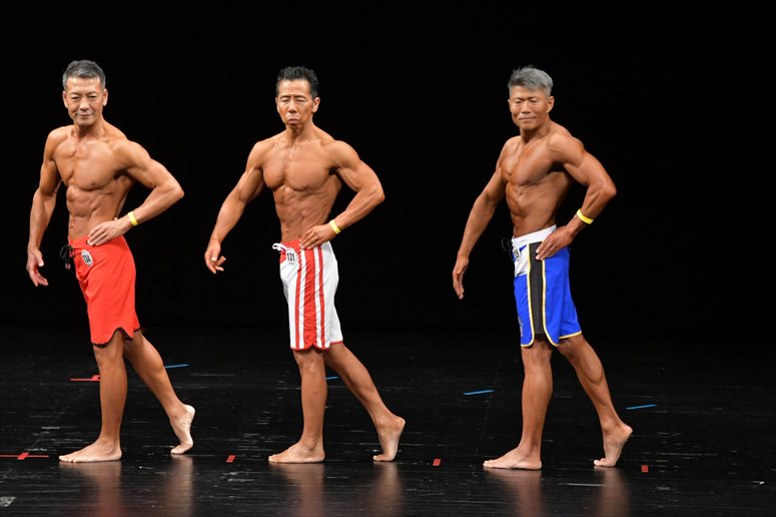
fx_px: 5494
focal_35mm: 255
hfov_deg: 8.1
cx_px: 388
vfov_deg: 5.4
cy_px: 258
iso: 3200
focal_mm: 170
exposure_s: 1/400
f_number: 5.6
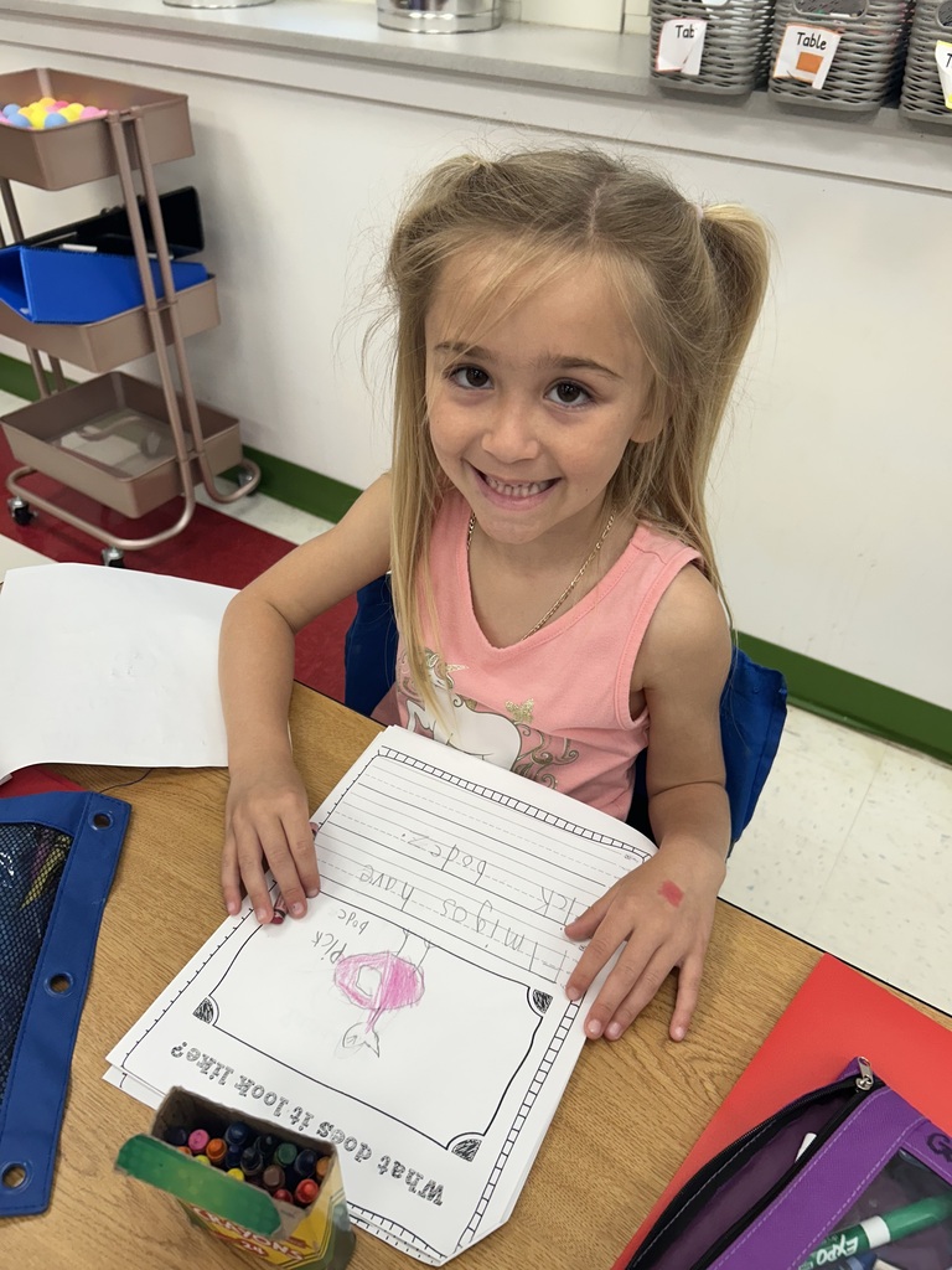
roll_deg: -0.1
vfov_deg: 67.3
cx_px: 476
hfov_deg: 53.1
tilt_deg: -40.2
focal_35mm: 26
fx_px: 953
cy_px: 635
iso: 100
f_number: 1.5
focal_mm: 5.7
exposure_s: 1/120
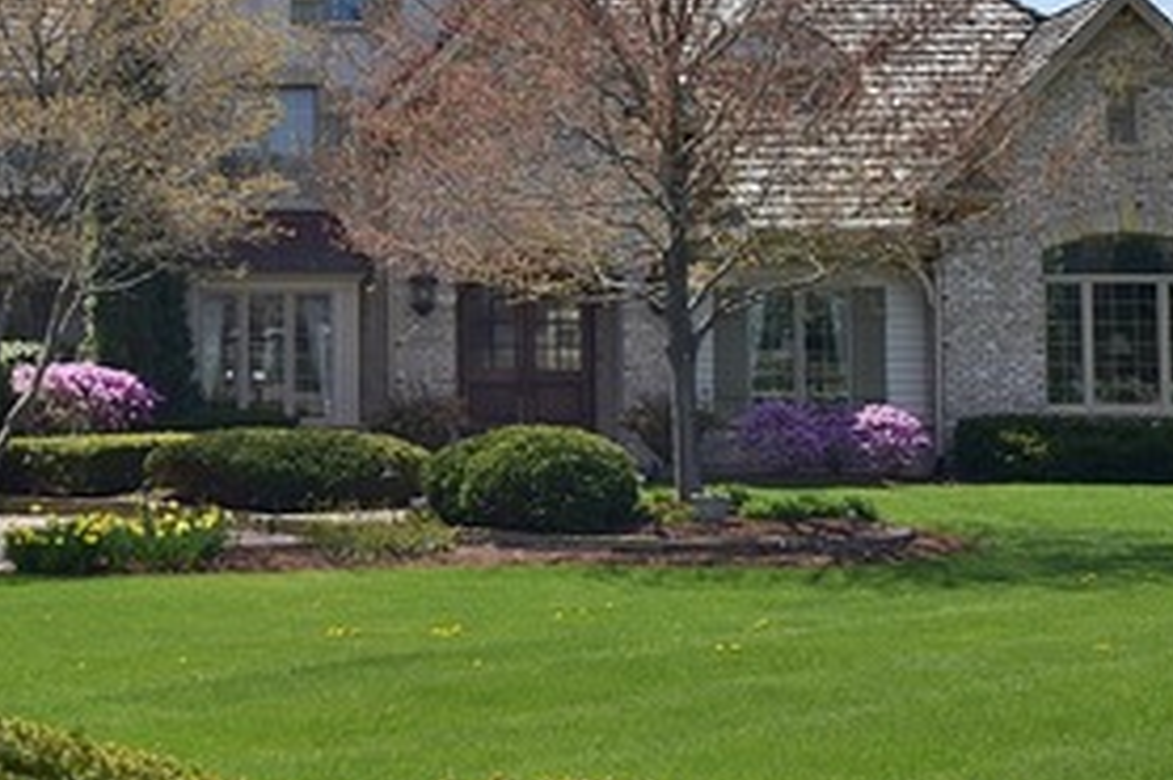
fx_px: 2475
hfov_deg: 25.9
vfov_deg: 17.8
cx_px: 152
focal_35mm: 76
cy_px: 188
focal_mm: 22
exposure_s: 1/200
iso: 100
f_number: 10
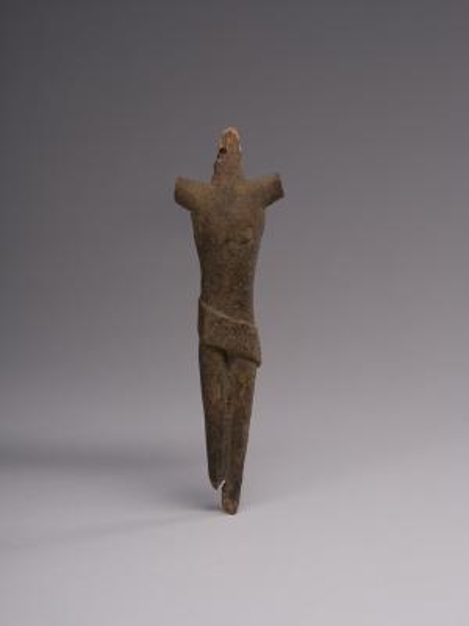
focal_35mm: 95
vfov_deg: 20.7
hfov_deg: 15.6
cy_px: 313
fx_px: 1716
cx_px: 234
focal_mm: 120
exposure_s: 1/100
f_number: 16
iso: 160
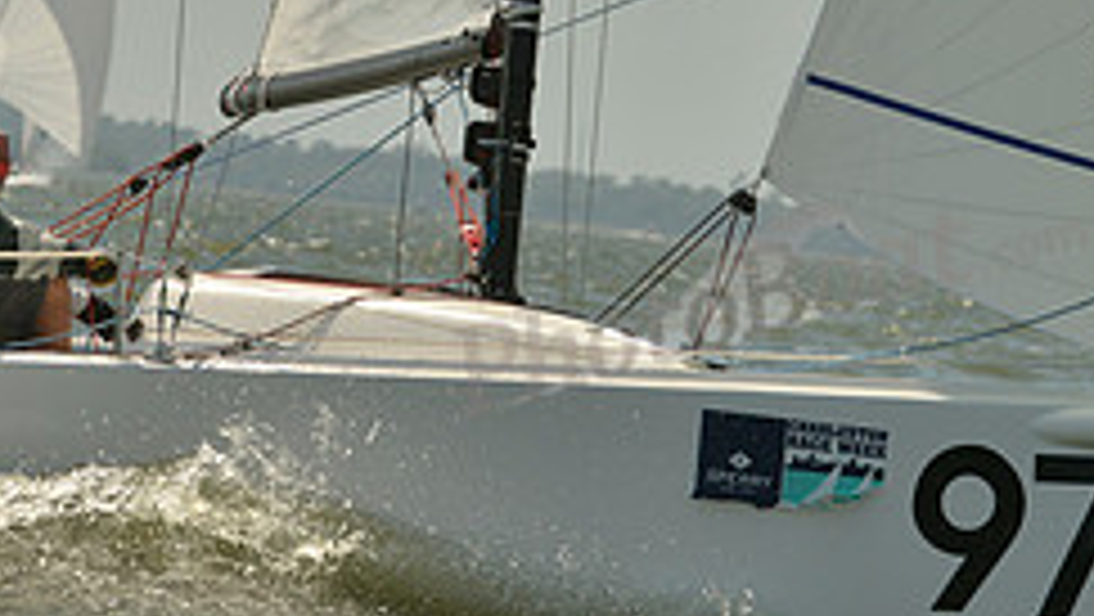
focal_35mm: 500
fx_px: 14512
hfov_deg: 4.3
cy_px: 128
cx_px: 225
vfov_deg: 2.4
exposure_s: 1/1600
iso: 280
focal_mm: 200
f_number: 9
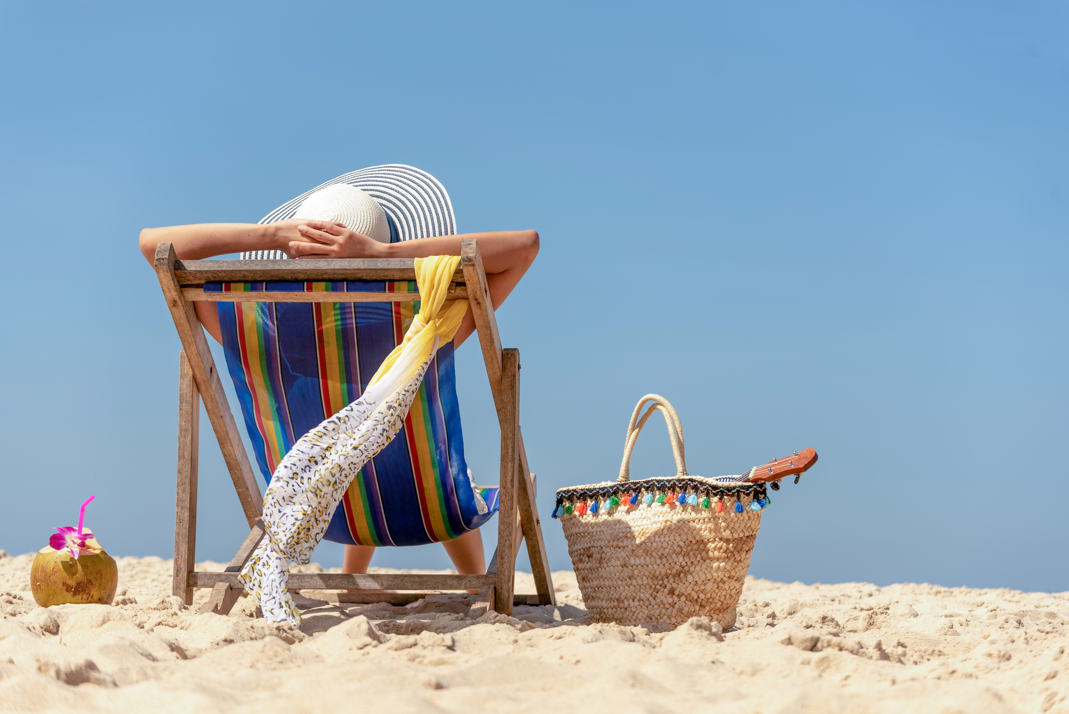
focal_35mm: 95
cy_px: 357
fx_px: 2822
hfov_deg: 21.5
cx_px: 534
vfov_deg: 14.4
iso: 125
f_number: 4.2
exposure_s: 1/1250
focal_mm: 95
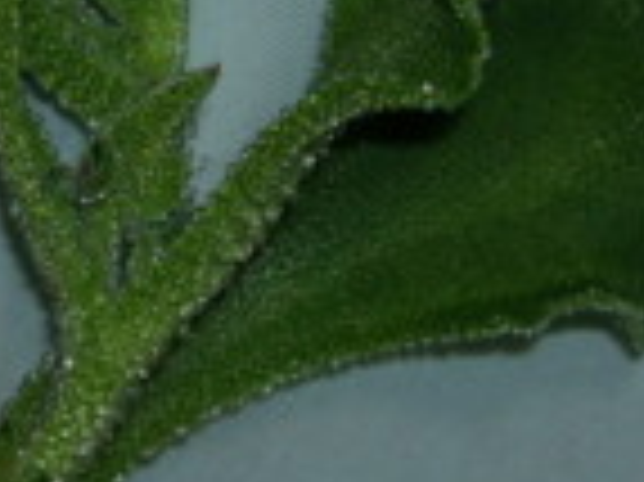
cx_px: 230
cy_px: 68
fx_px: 1989
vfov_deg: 13.7
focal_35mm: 107
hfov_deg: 18.4
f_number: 2.9
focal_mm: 5.7
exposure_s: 1/60.1
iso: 50
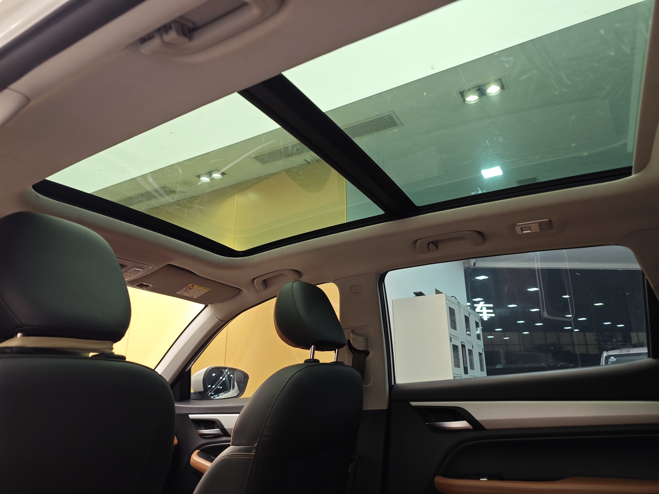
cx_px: 330
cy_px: 247
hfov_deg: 73.9
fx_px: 438
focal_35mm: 23
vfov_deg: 58.9
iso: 320
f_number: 1.9
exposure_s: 1/30
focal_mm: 8.7
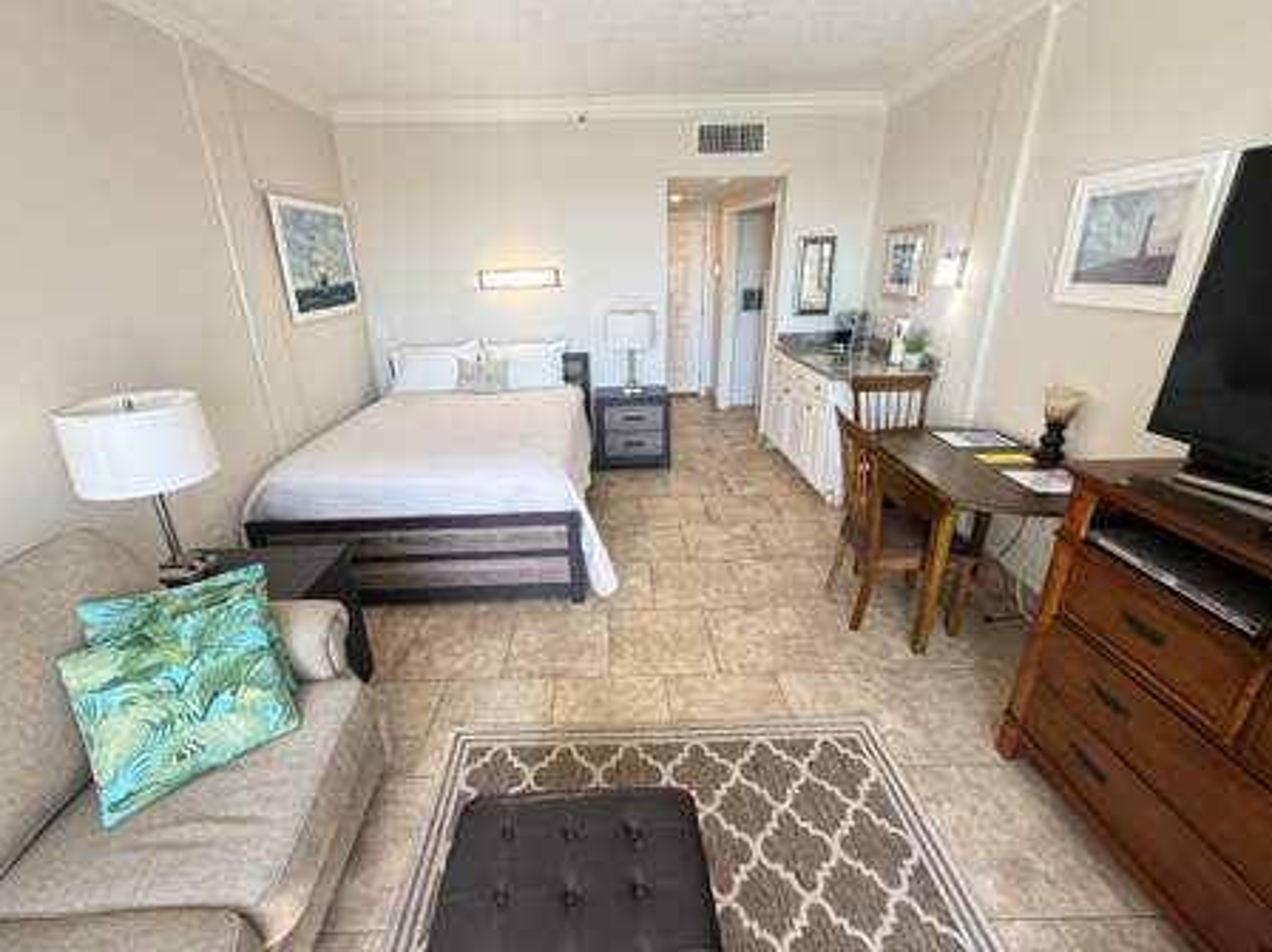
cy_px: 462
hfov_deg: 98.2
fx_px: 551
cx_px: 610
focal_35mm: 15
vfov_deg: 81.6
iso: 200
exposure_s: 1/120
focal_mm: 2.22
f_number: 2.2
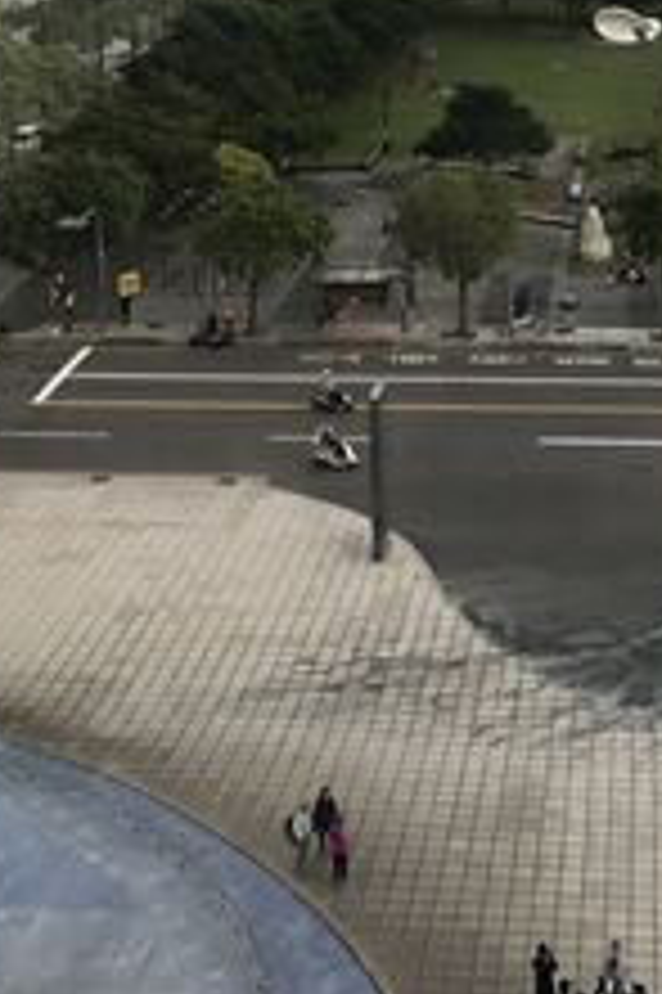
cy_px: -58
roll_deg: +1.6
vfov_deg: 28.2
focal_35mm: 66
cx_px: 561
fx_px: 1823
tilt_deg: -5.1
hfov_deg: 20.3
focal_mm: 3.99
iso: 20
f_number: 1.8
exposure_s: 1/449
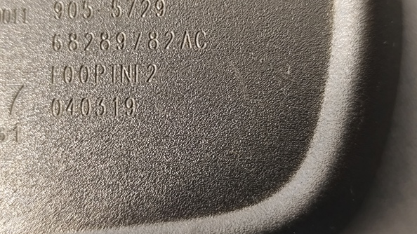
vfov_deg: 22.1
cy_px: 81
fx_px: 597
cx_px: 202
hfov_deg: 38.5
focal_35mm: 54
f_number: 1.65
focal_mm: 6.19
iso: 2500
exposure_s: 1/17.1
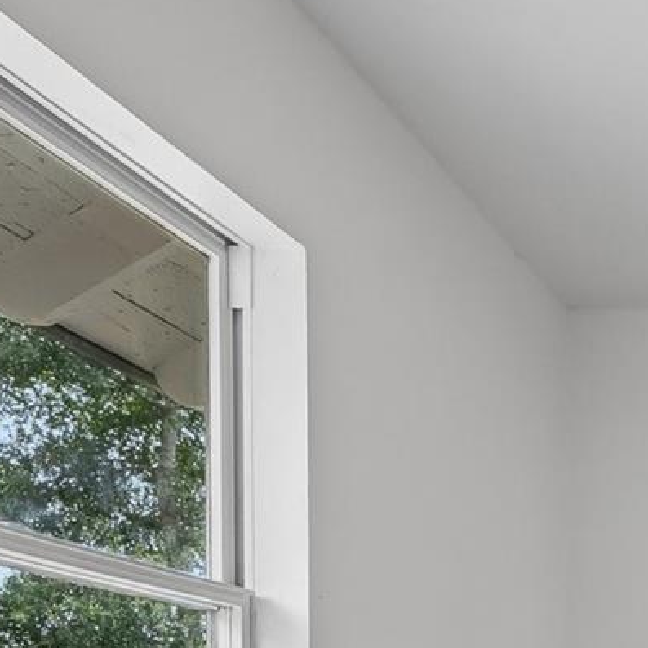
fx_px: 1413
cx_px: 997
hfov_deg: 21.3
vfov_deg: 23.2
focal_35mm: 67
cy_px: 819
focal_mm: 13
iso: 640
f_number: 8
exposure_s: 1/30
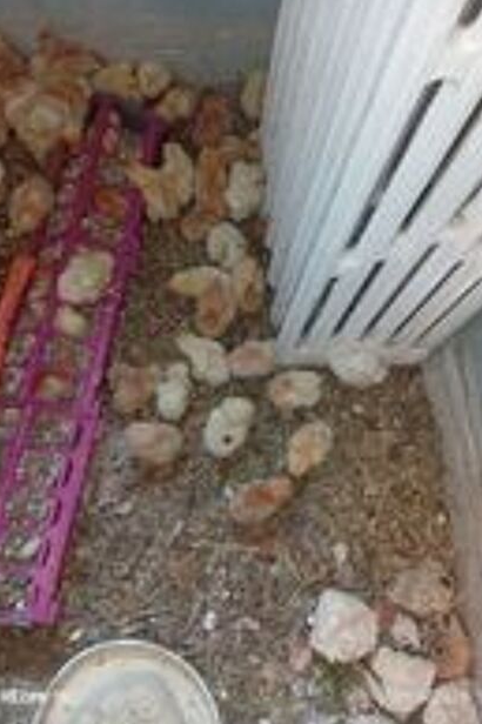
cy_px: 353
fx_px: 563
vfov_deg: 65.5
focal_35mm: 28
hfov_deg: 46.3
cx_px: 257
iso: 616
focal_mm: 3.96
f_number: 1.8
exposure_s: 1/20
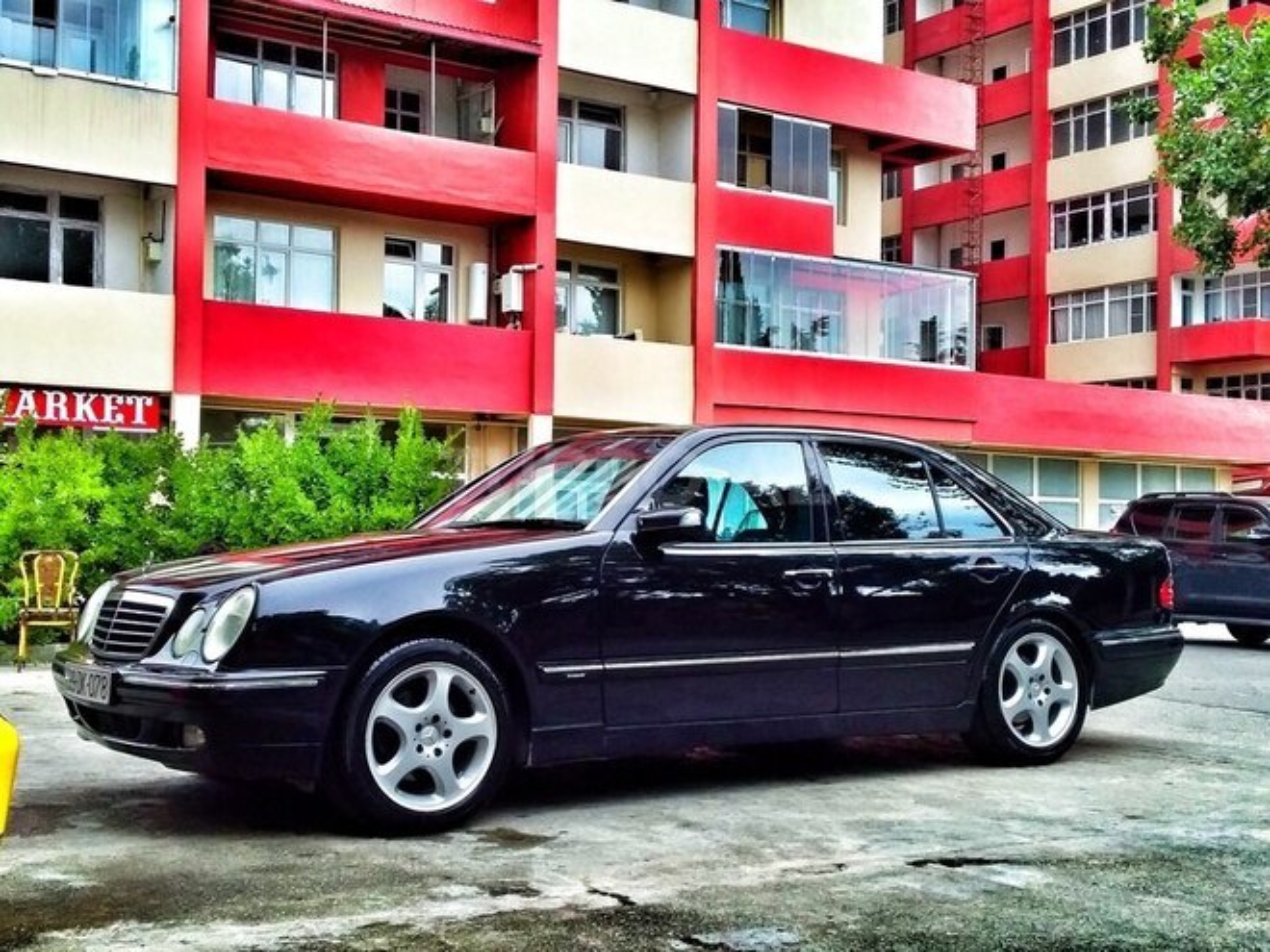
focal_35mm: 31
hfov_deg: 58.4
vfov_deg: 45.4
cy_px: 476
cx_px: 635
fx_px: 1137
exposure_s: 1/124
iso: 40
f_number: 2.2
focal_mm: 3.3
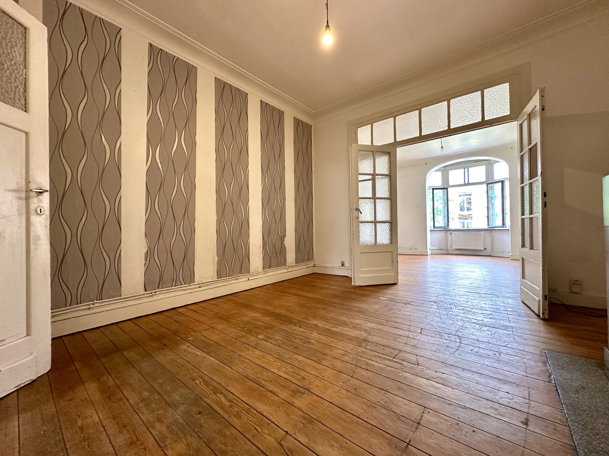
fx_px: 246
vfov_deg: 85.7
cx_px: 304
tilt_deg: +0.7
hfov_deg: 102.1
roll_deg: +1.2
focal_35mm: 14
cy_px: 228
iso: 250
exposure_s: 1/99
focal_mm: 2.22
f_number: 2.2
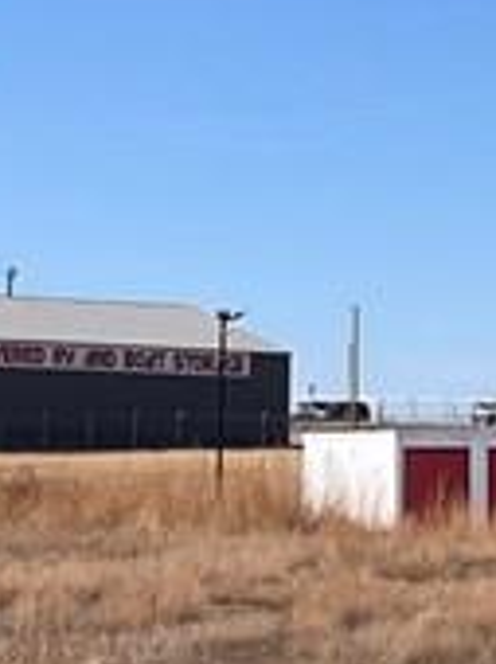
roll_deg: -0.3
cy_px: -281
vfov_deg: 8.0
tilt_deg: +9.6
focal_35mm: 245
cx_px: 387
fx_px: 4692
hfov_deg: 6.0
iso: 50
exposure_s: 1/6211
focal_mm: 5.7
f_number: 1.5
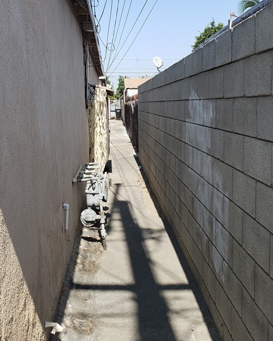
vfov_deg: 43.7
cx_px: 104
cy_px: 143
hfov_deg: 35.5
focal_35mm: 42
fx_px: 424
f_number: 2.4
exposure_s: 1/809
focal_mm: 4.3
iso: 50
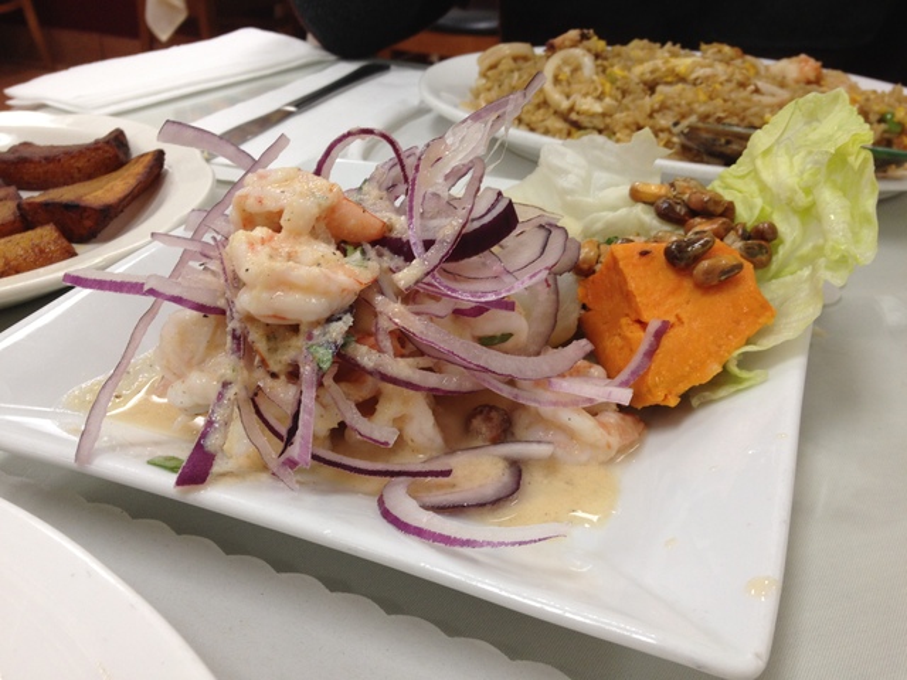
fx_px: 917
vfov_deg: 40.7
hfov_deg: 52.6
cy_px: 340
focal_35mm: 35
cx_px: 454
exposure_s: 1/30
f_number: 2.4
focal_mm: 4.28
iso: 64
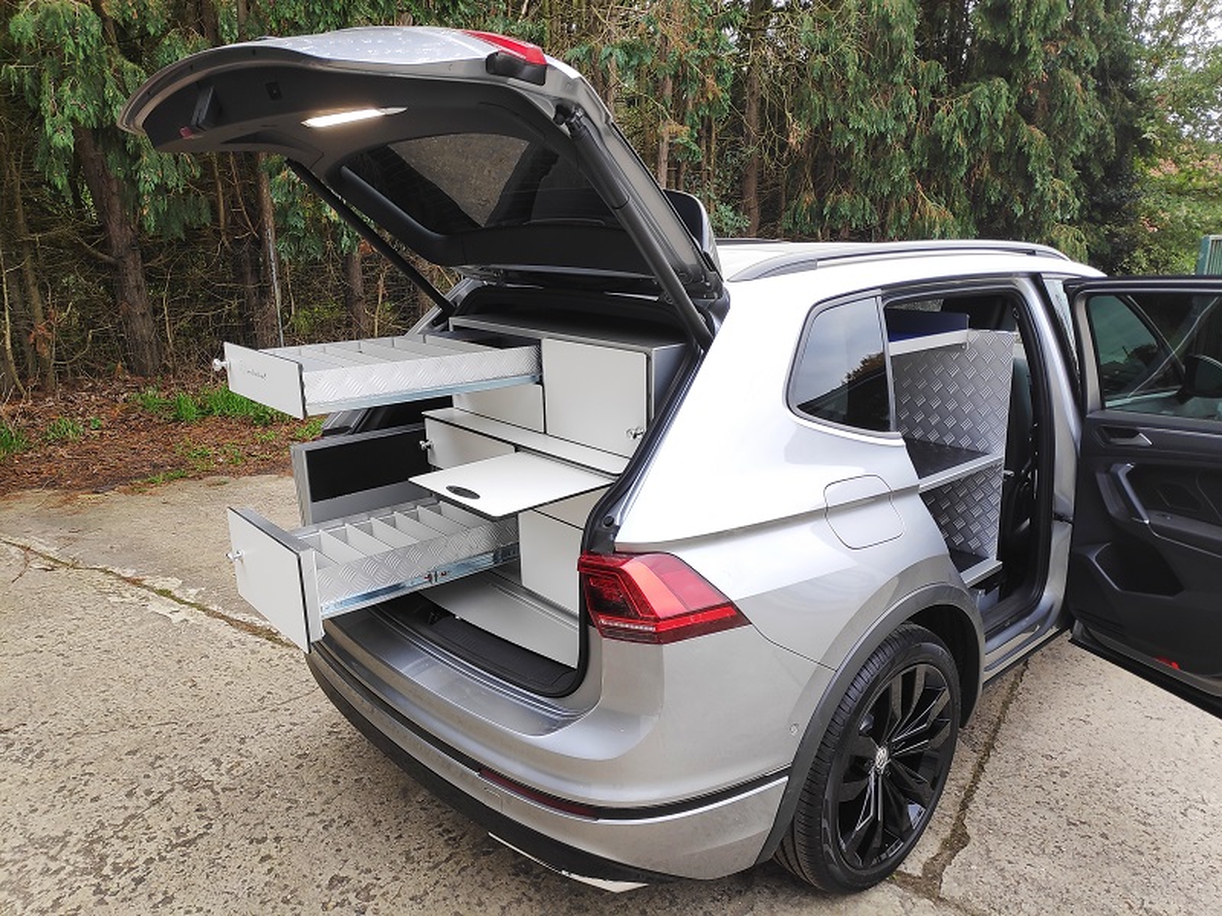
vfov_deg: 66.0
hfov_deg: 81.7
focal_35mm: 20
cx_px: 611
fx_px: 706
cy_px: 458
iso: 100
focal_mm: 3.94
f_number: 1.9
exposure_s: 1/154
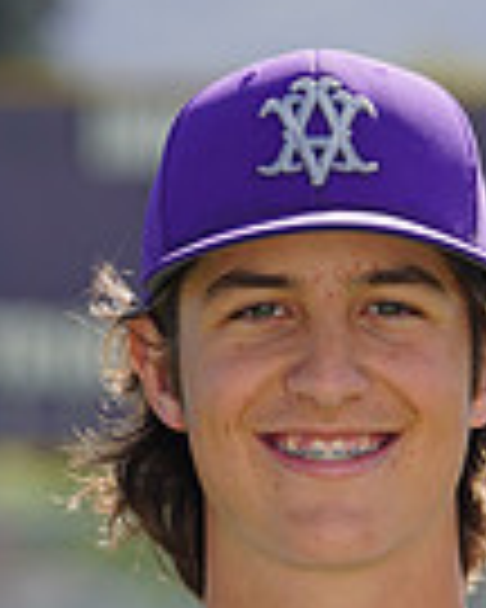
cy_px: 1027
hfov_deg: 1.7
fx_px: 16397
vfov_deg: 2.1
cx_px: 284
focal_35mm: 912
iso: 100
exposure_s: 1/250
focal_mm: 226
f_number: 8
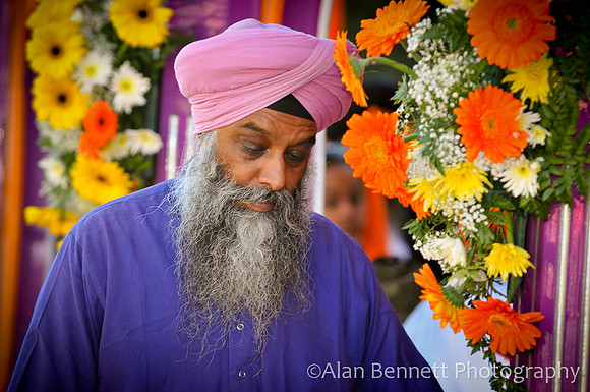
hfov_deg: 6.9
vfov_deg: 4.6
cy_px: 196
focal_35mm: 300
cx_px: 295
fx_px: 4910
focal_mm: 200
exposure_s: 1/200
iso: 400
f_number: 4.5
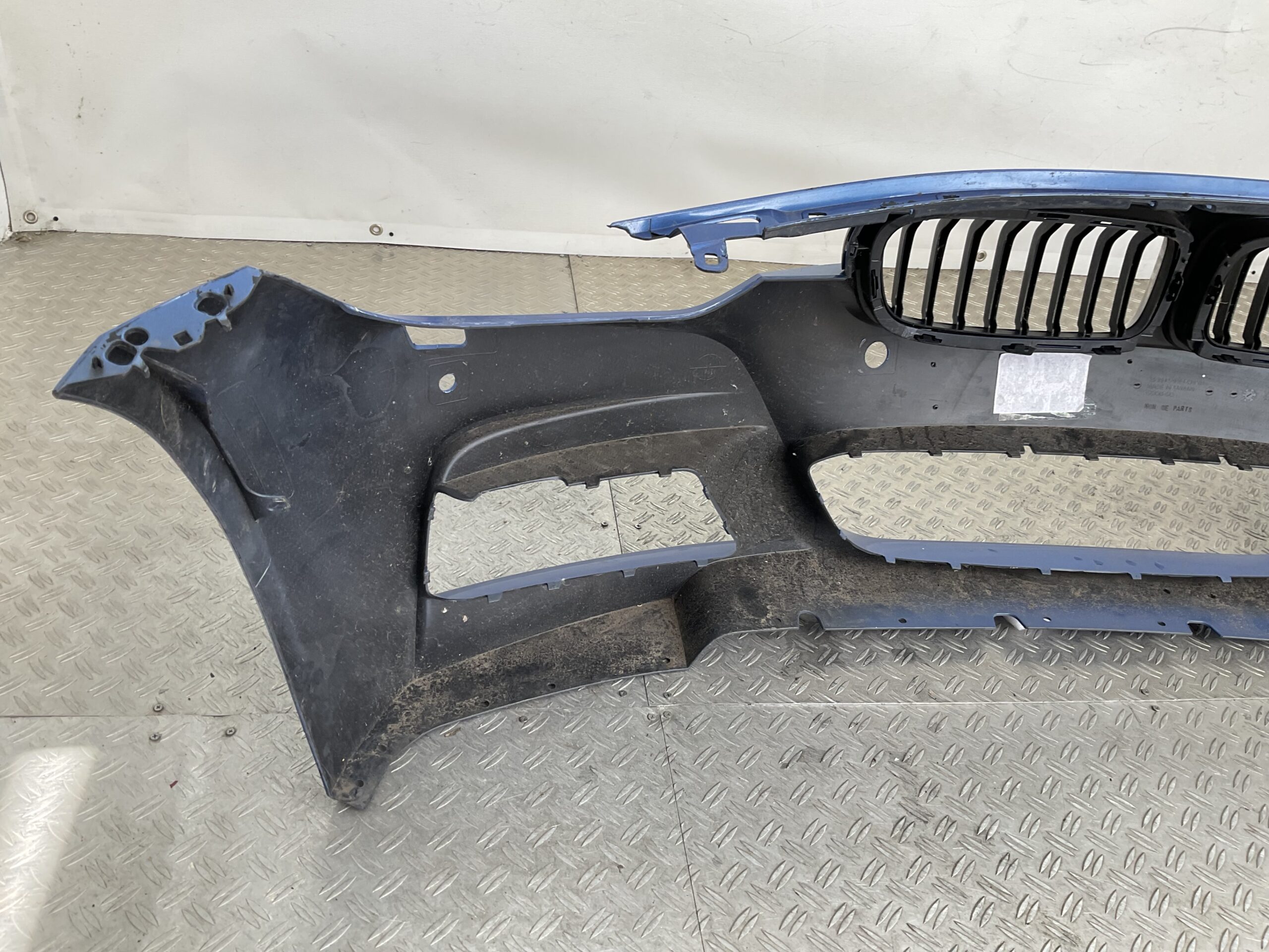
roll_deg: -10.6
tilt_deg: -33.6
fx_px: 1063
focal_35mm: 29
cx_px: 634
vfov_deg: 48.2
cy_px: 476
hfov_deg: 61.7
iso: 20
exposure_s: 1/120
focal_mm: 3
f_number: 1.8
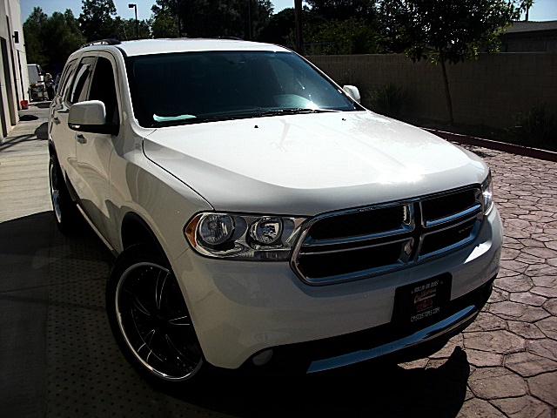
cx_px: 278
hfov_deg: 51.4
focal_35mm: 36
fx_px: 579
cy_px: 209
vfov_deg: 39.7
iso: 50
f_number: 7.9
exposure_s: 1/160
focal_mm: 6.3
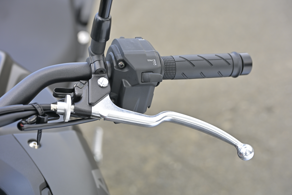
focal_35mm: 56
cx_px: 146
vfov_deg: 24.2
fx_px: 454
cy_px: 98
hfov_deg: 35.6
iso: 400
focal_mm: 56
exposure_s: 1/800
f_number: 4.5
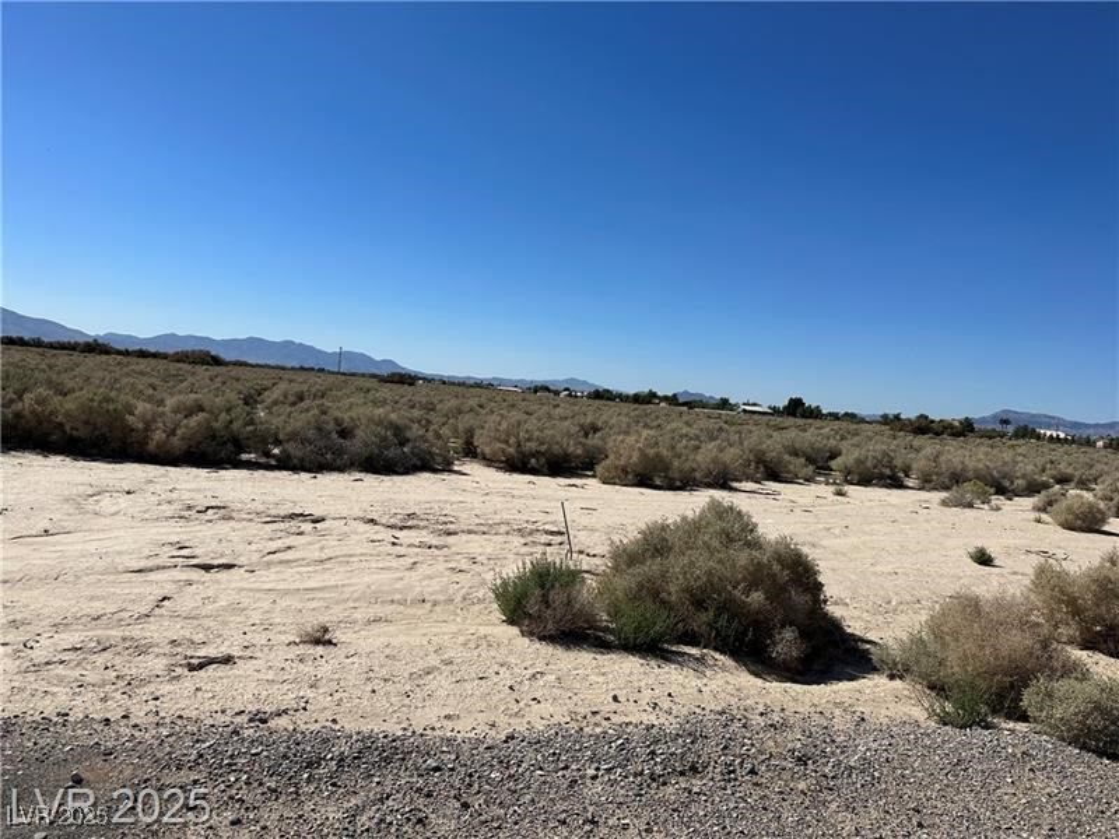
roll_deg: -5.2
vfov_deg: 56.8
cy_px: 420
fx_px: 776
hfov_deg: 71.6
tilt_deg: -0.7
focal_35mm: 24
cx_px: 560
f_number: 1.78
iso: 80
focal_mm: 6.86
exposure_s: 1/10753
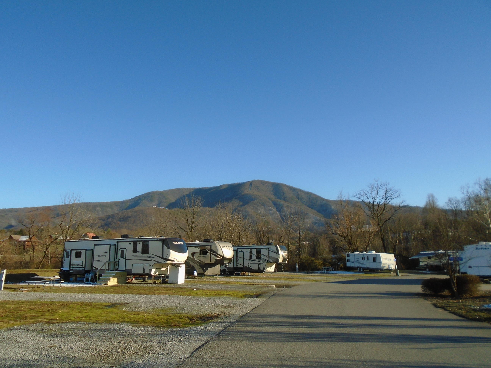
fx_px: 369
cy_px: 184
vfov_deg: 53.1
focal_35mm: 26
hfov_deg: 67.3
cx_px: 246
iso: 100
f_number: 3.2
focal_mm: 4.6
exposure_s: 1/800
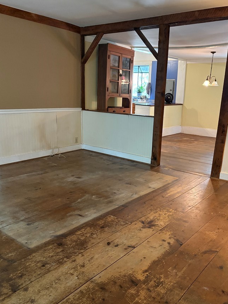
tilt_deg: -14.5
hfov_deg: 45.3
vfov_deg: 58.3
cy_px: 163
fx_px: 272
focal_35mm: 31
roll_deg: -3.6
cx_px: 130
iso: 500
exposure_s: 1/41
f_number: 1.6
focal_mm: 5.96
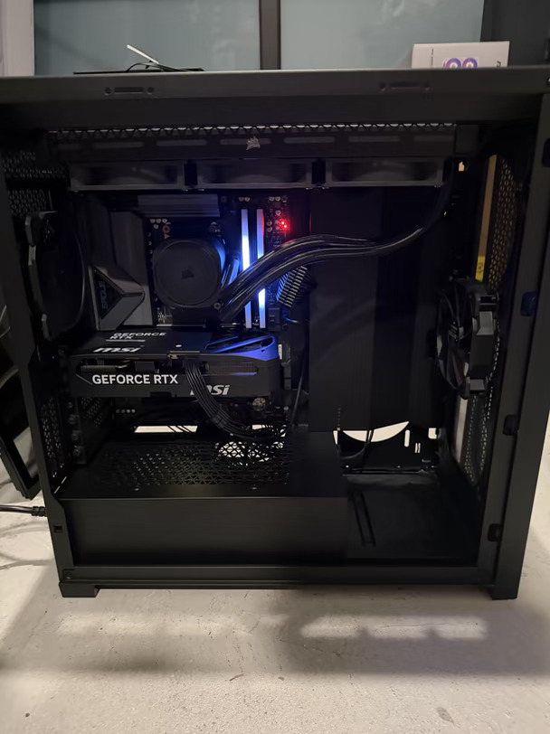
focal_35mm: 24
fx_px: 509
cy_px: 367
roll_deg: -0.7
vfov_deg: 71.6
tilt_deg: -20.0
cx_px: 275
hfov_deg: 56.8
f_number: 1.78
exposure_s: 1/30
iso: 1250
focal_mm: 6.76
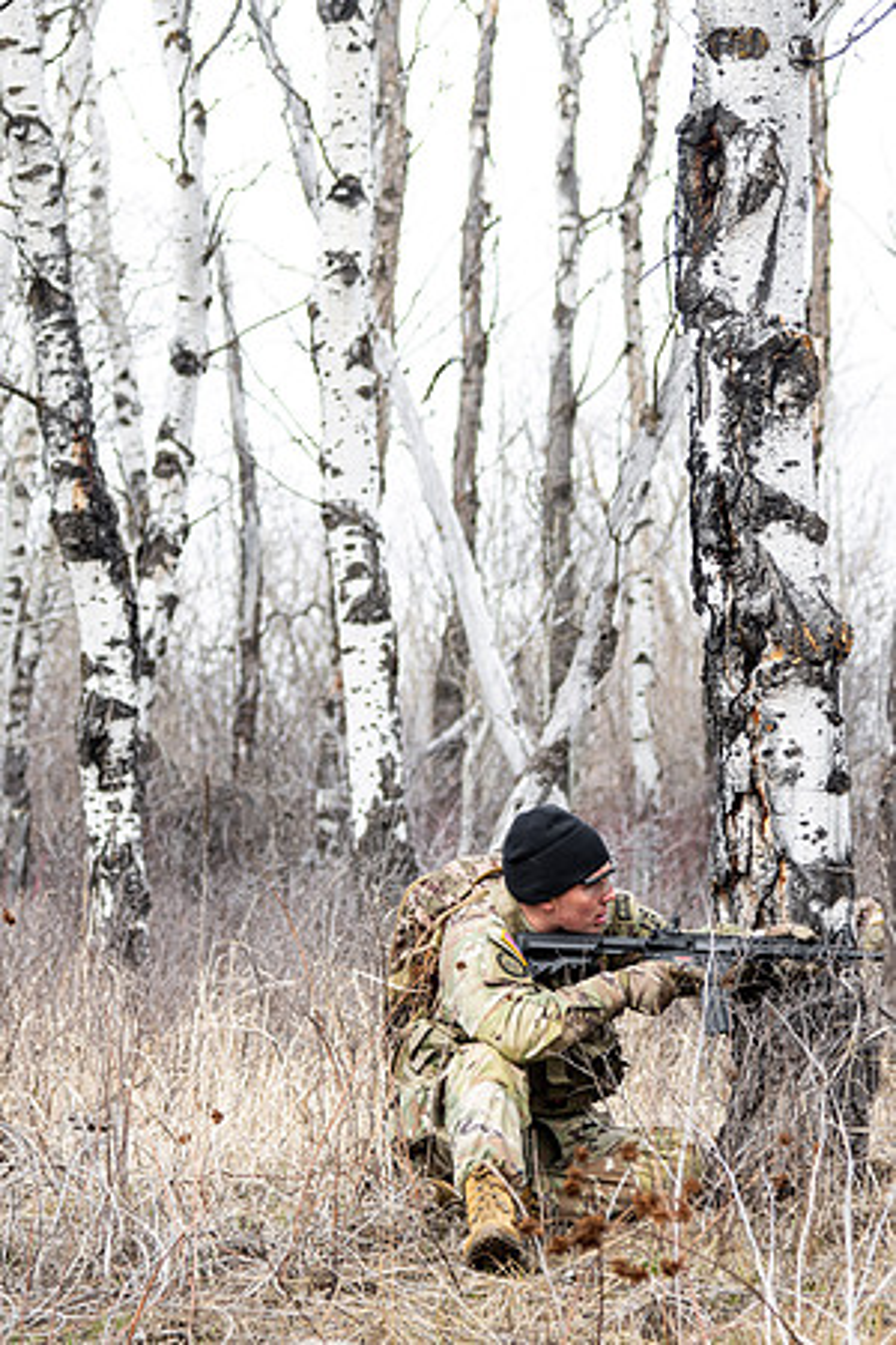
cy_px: 620
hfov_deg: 10.0
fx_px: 5126
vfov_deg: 14.9
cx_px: 366
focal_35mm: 137
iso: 200
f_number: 4
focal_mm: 78
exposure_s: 1/400
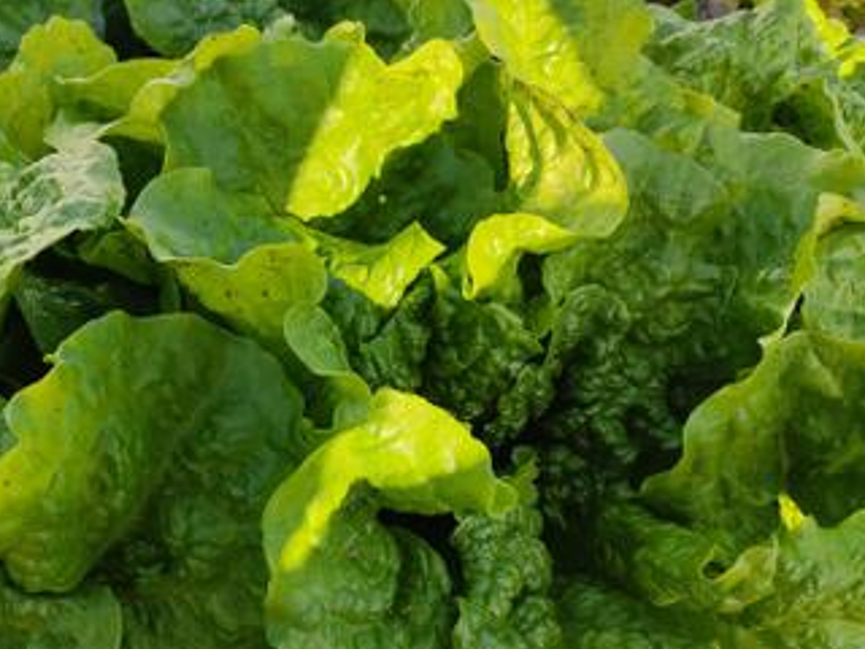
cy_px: 441
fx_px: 975
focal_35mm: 39
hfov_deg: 47.0
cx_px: 281
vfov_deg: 36.4
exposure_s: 1/384
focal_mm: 4.74
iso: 100
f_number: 1.79
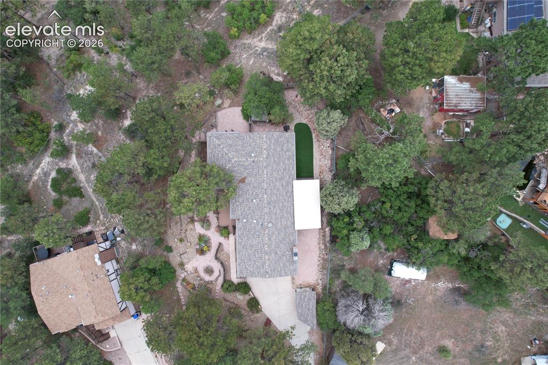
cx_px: 274
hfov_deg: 78.6
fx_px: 335
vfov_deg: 57.2
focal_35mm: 22
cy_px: 182
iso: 100
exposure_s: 1/125
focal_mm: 8.38
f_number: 2.8
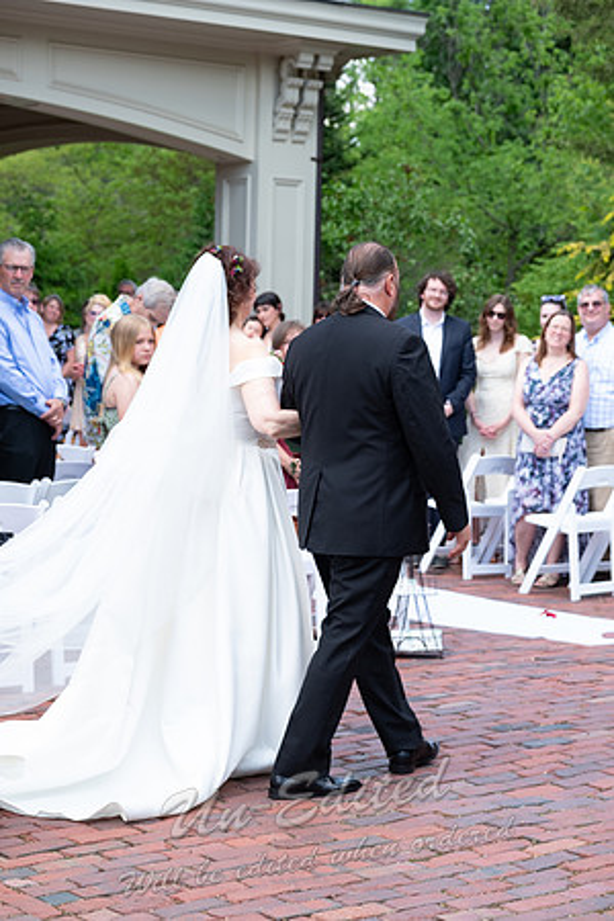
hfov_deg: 18.2
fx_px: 1919
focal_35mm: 75
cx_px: 307
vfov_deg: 27.0
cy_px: 460
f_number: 4.5
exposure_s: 1/200
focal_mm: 50
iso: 250
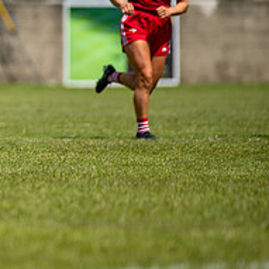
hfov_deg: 2.3
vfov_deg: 2.3
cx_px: -131
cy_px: 68
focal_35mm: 776
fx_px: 6822
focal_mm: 300
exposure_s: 1/6400
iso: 140
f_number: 2.8
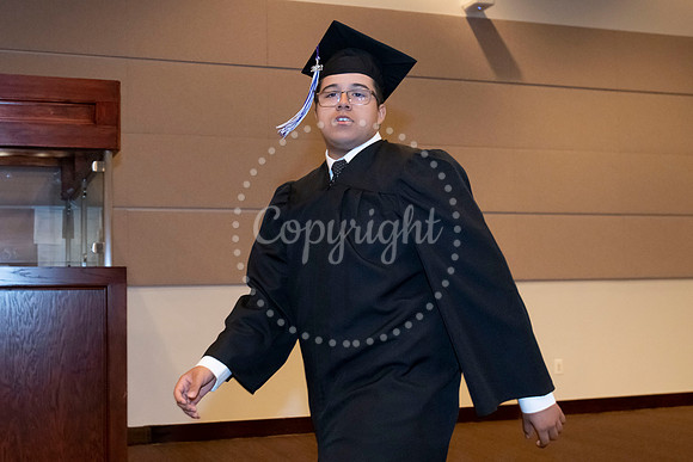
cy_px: 239
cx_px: 260
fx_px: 846
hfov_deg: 44.2
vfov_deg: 30.6
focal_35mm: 44
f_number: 5.6
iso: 6400
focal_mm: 35
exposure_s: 1/125
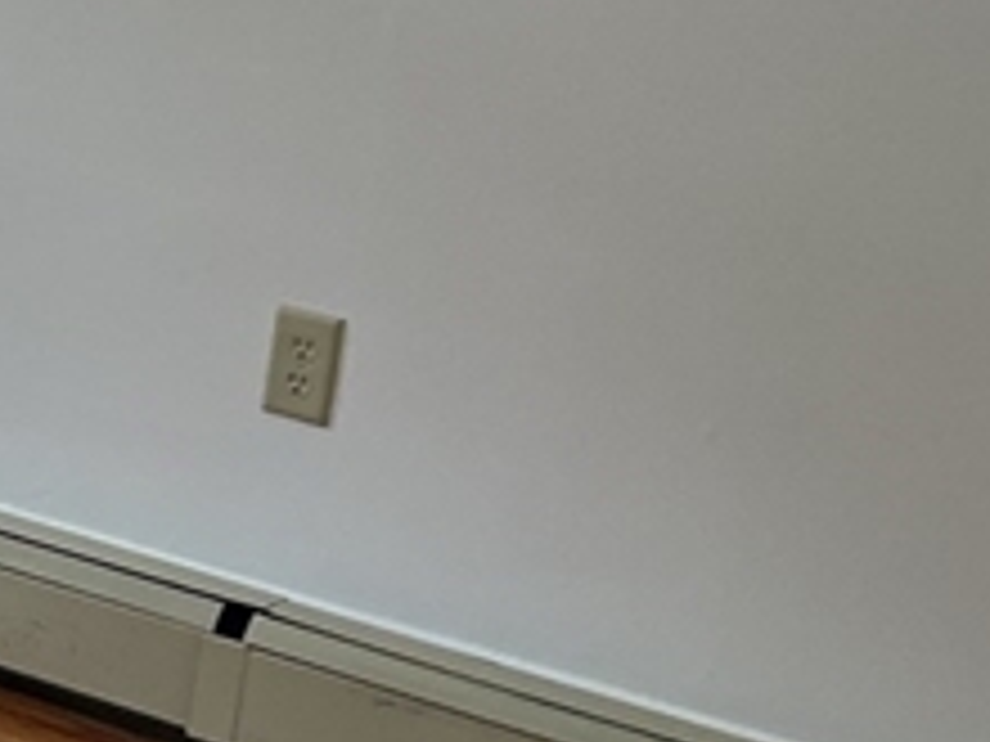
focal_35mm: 121
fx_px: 3461
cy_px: 324
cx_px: -1138
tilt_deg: -14.8
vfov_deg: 12.2
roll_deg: -1.3
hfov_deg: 13.4
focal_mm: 5.1
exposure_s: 1/121
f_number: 1.6
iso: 125
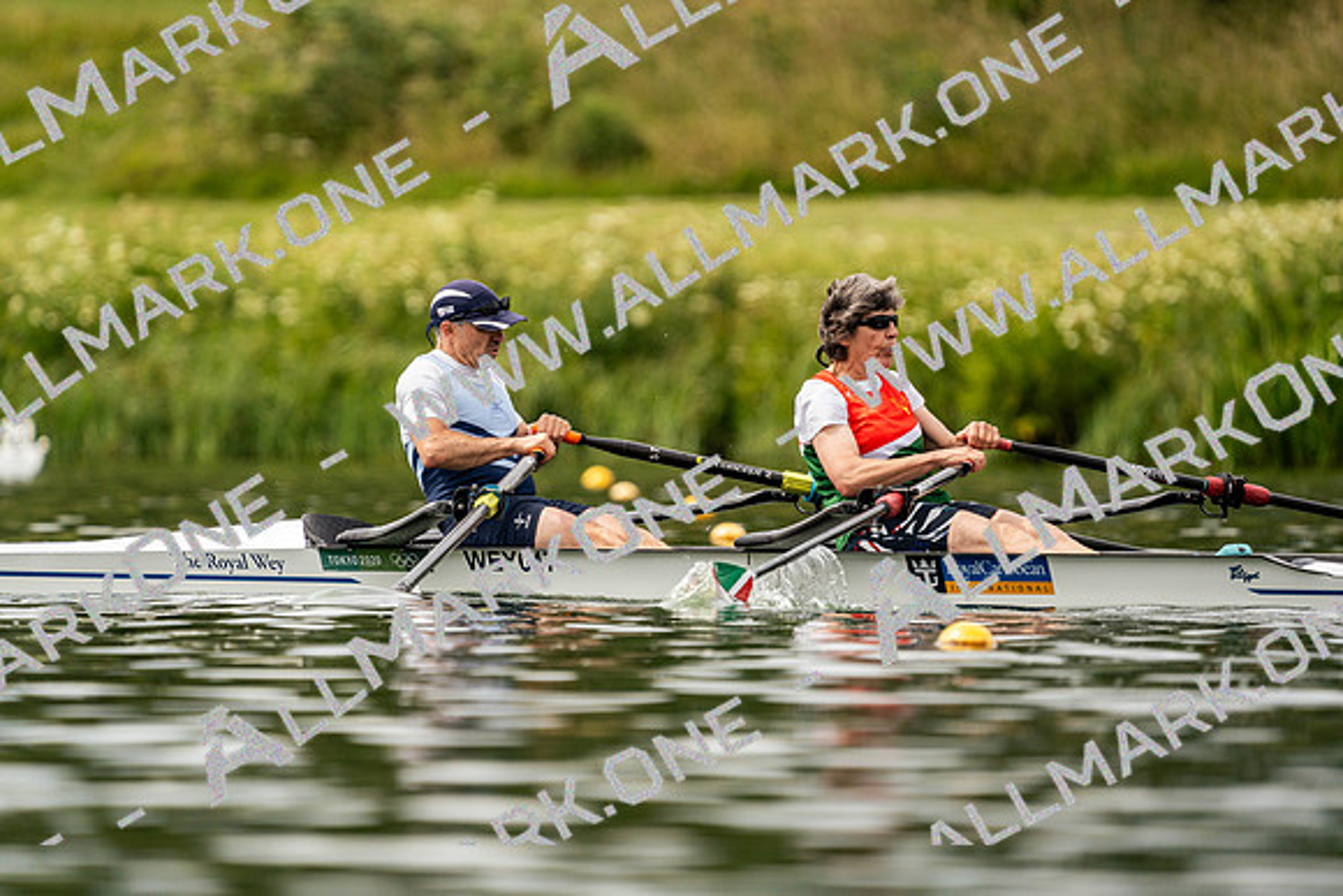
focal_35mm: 600
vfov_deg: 2.3
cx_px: 672
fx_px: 22388
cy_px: 448
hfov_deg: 3.4
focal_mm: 600
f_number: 6.3
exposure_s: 1/2000
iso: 320
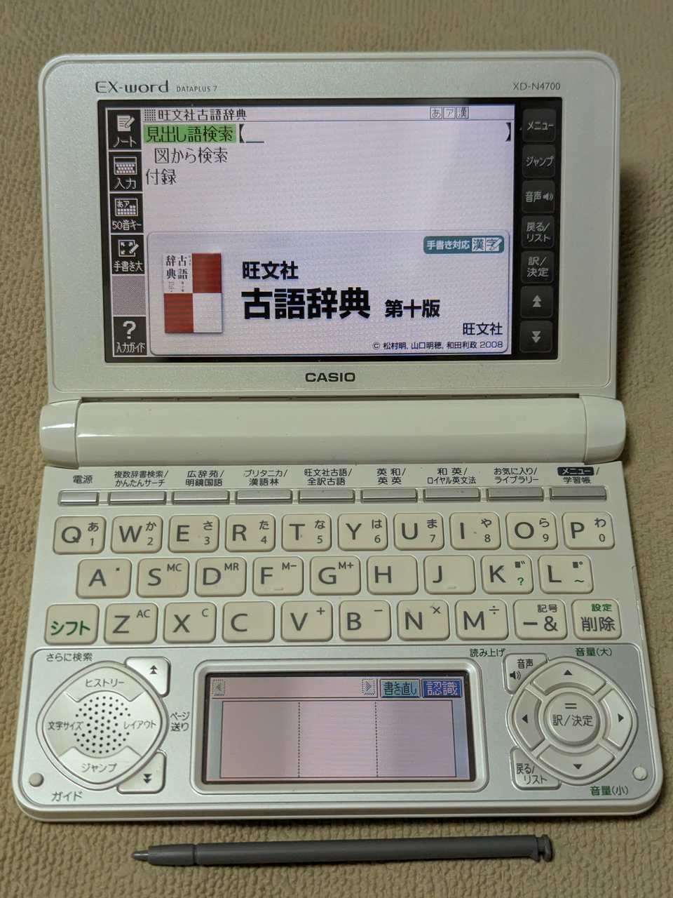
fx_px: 1244
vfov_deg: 39.7
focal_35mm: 48
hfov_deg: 30.3
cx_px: 336
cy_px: 449
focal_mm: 6.81
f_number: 1.85
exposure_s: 1/222
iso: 452
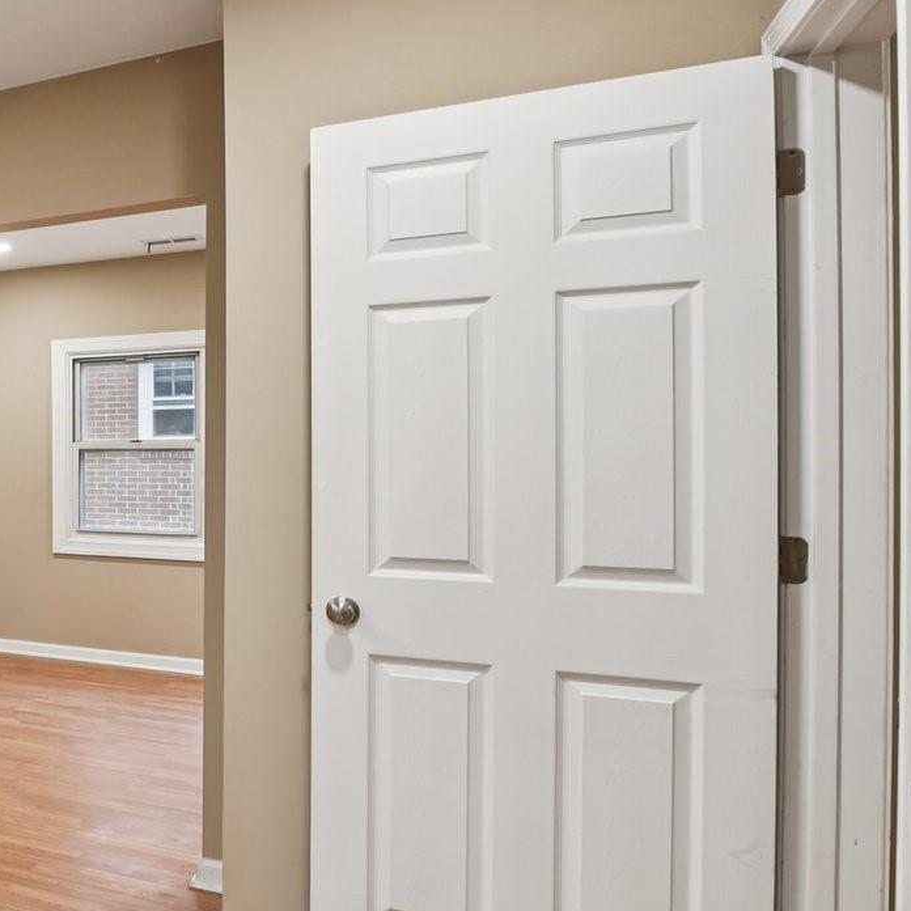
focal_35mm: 35
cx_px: -402
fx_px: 1042
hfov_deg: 30.5
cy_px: 464
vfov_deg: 47.2
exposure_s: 1/8
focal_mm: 14
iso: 200
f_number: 8
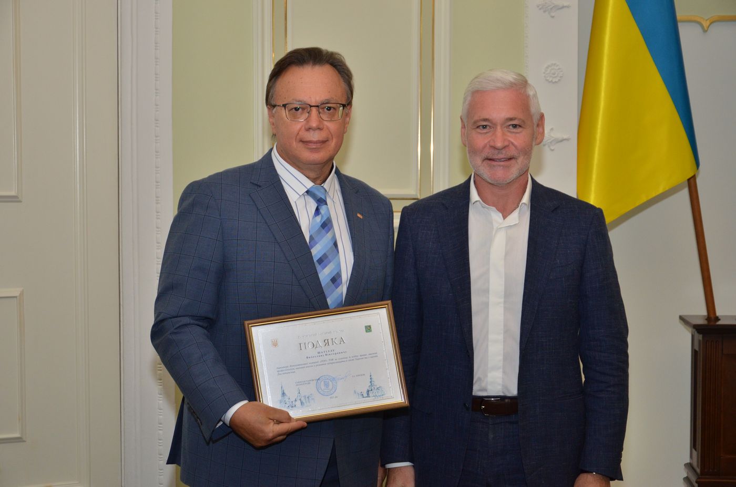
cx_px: 368
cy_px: 244
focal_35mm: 63
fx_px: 1285
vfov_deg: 21.5
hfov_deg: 32.0
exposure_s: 1/250
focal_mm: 42
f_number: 4.8
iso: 800
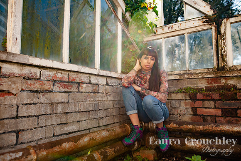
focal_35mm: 25
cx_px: 119
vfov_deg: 52.0
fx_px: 165
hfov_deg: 72.4
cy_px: 80
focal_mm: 24
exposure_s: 1/2500
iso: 320
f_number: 2.5
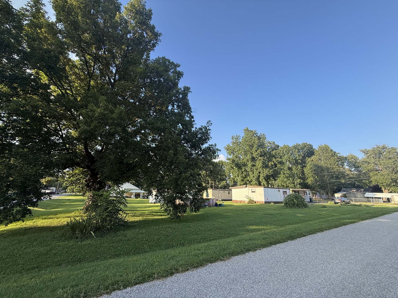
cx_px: 199
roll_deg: -1.4
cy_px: 149
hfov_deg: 102.1
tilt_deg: +16.4
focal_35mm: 14
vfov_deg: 85.7
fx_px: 161
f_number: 2.2
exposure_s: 1/472
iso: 50
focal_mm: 2.22
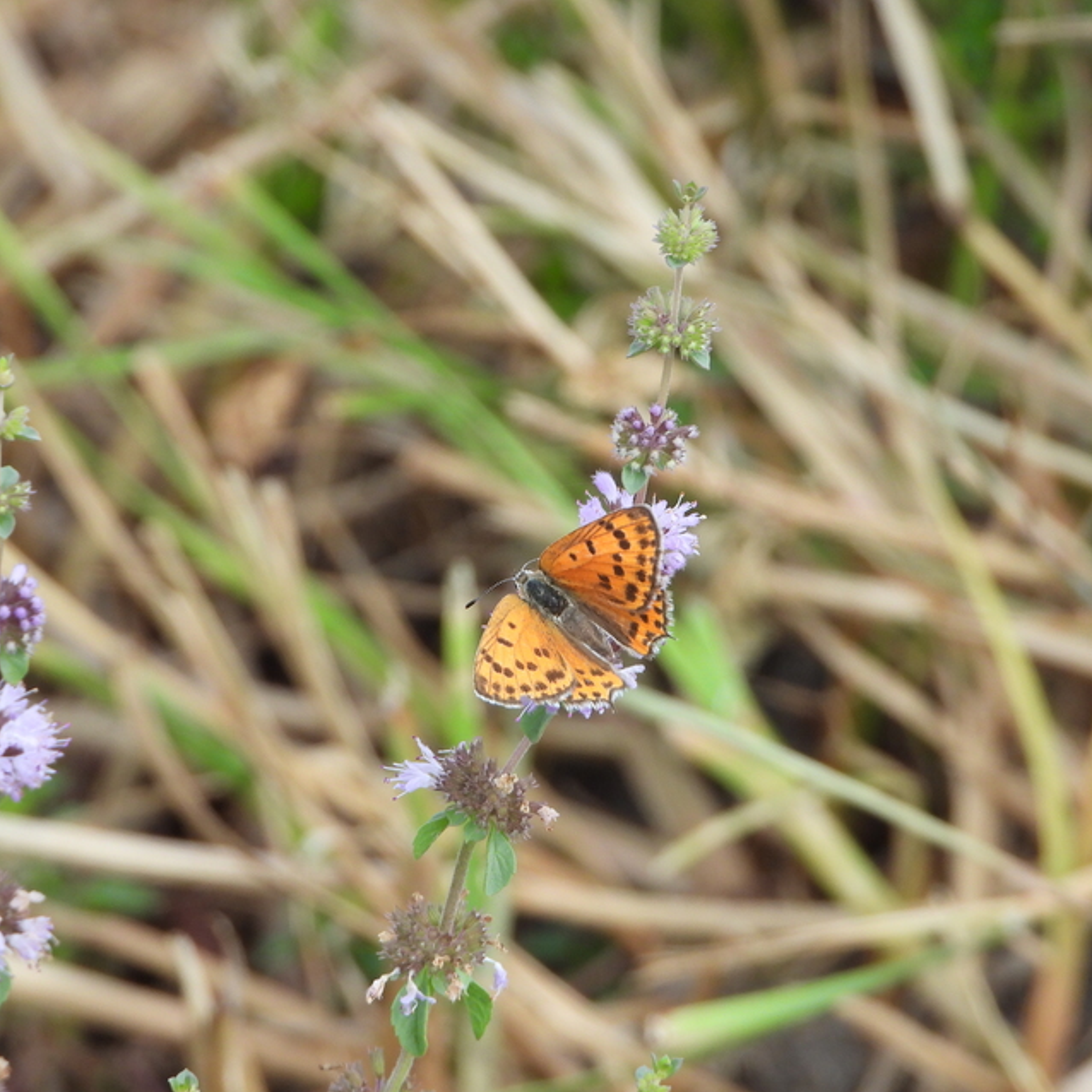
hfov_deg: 2.0
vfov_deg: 2.0
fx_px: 31657
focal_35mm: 887
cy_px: 546
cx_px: 559
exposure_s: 1/500
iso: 220
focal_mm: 135
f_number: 5.6
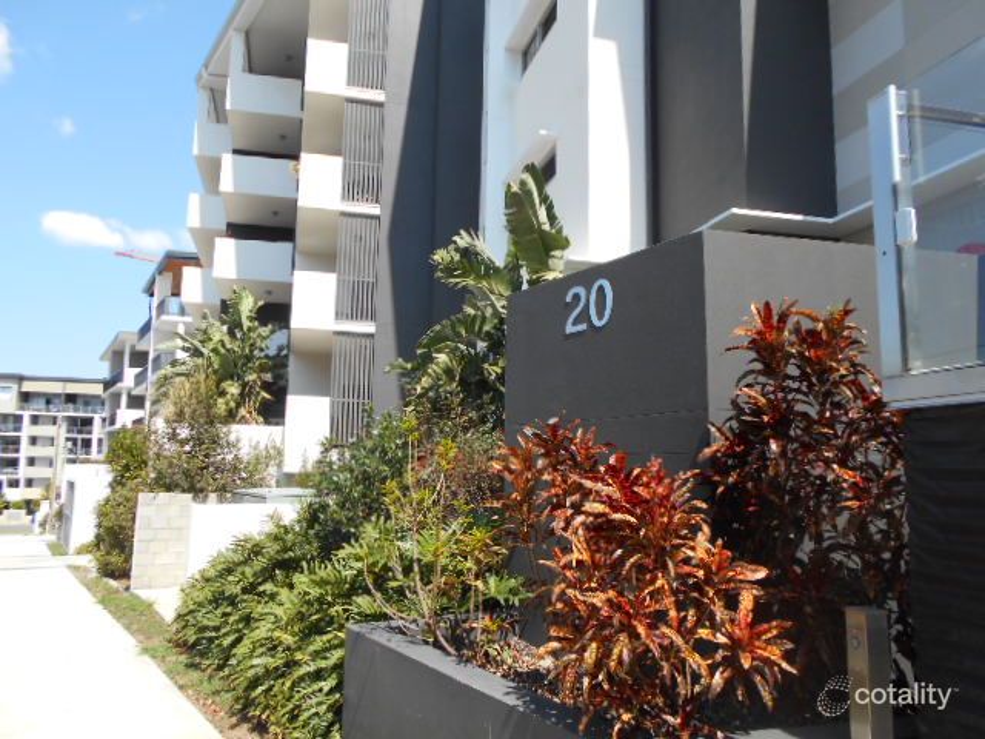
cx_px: 492
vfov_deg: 53.1
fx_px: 740
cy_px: 370
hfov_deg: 67.3
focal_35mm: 26
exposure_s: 1/500
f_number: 3.2
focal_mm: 4.6
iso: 80
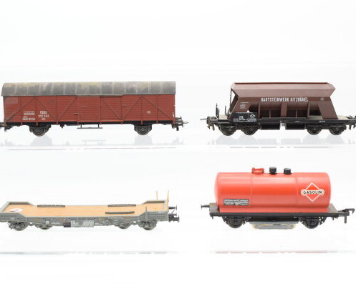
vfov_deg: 25.5
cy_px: 143
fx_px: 627
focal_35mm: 60
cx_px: 168
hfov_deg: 31.7
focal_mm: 35
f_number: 8
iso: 500
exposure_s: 1/160
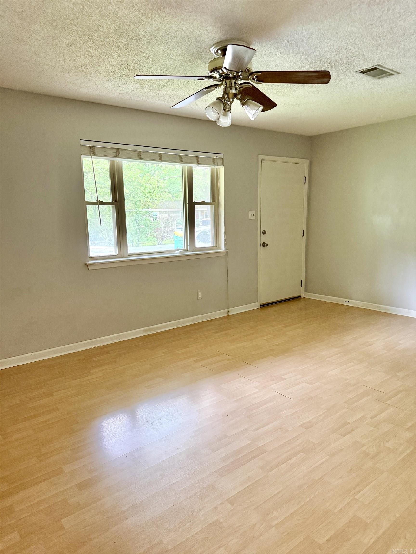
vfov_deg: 71.6
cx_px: 208
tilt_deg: -9.5
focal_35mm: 24
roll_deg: +0.8
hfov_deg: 56.8
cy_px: 277
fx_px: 385
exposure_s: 1/40
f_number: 1.78
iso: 800
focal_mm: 6.76
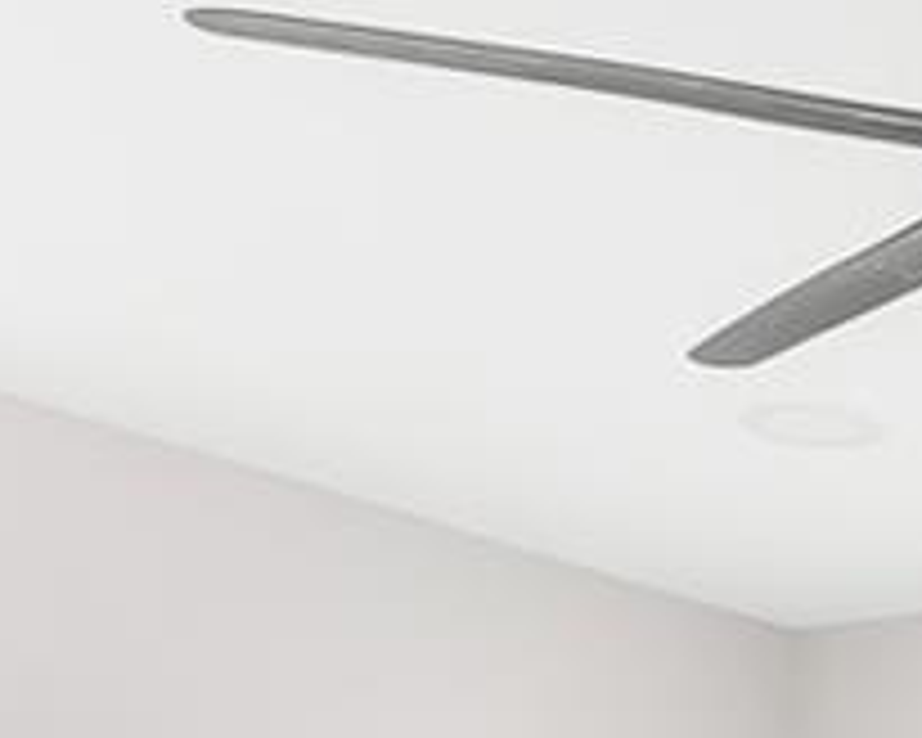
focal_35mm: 110
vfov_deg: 12.0
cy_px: 1595
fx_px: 3002
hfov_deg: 15.4
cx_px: 1565
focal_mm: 10
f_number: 6.3
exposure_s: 1/15
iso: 900
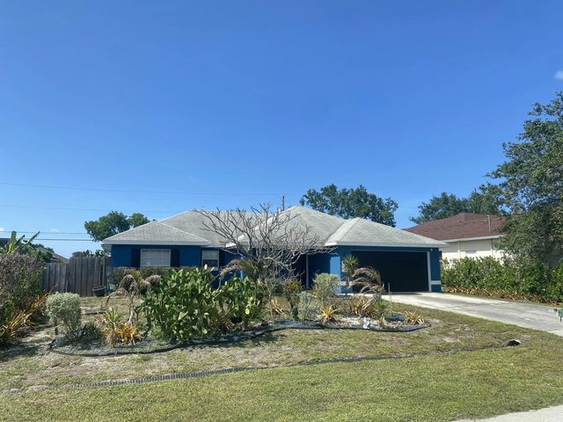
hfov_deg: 67.3
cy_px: 211
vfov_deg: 53.1
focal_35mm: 26
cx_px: 282
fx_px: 423
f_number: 1.8
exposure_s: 1/3040
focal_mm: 4.25
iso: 32
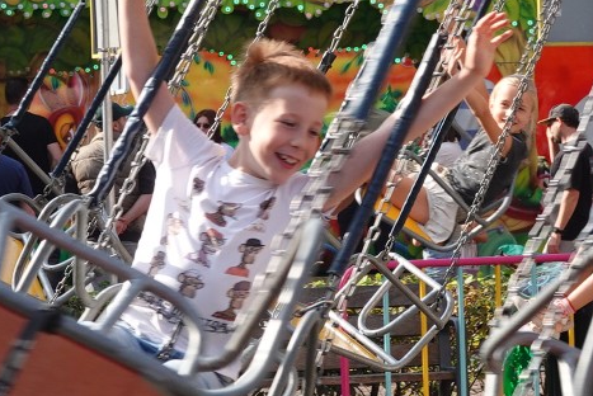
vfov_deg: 6.8
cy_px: 214
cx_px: 231
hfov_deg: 10.2
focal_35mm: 201
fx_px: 3313
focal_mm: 21.32
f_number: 4
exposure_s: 1/400
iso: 100
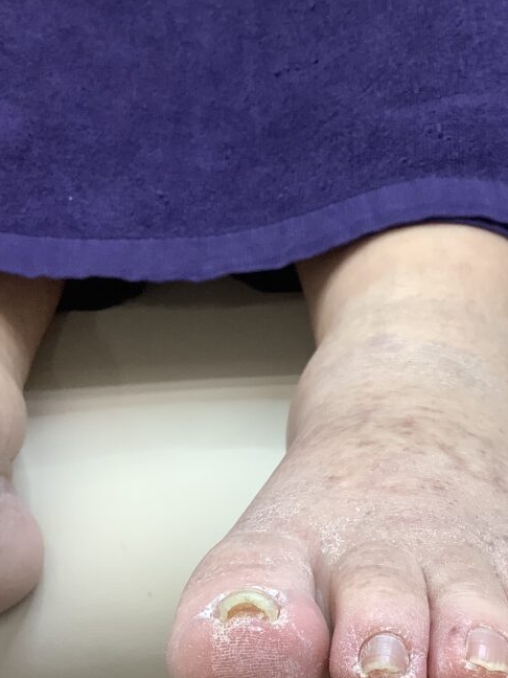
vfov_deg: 38.8
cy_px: 381
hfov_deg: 29.2
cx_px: 390
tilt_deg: -47.8
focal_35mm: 49
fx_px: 959
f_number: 2.4
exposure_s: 1/100
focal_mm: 3.3
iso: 64
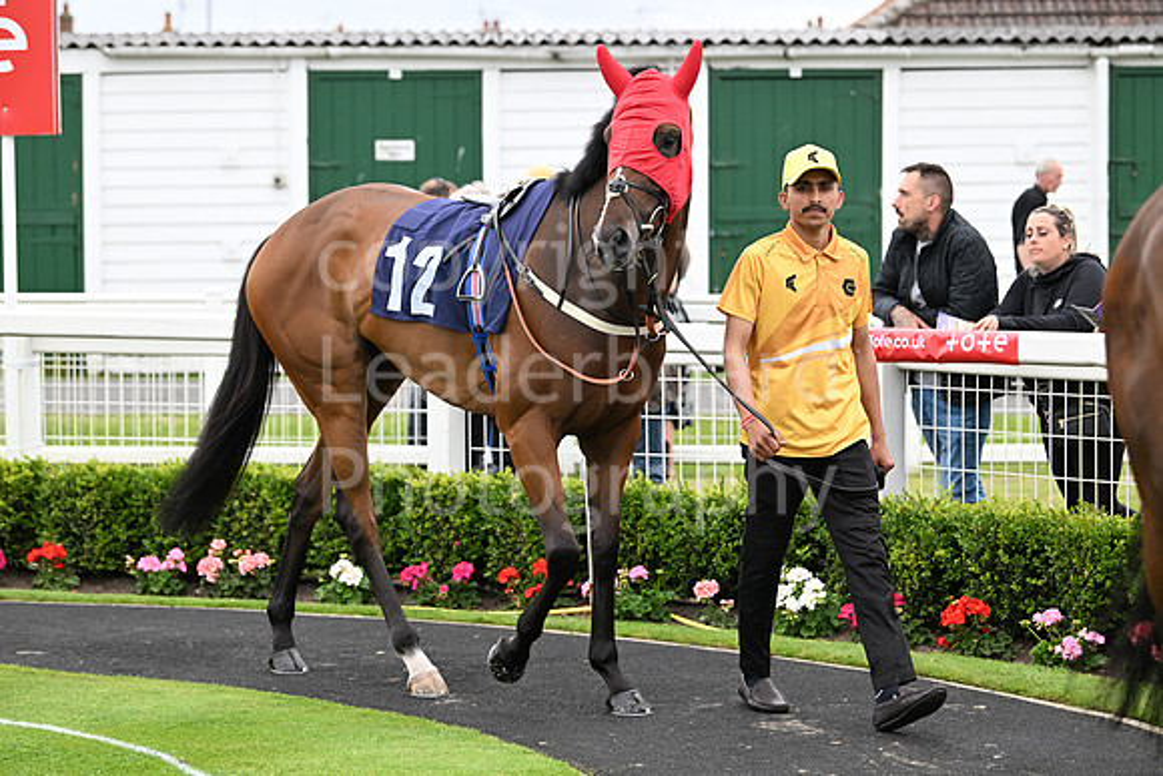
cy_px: 388
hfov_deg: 19.5
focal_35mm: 105
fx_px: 3393
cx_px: 582
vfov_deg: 13.0
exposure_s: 1/400
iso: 800
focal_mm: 105
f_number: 4.5
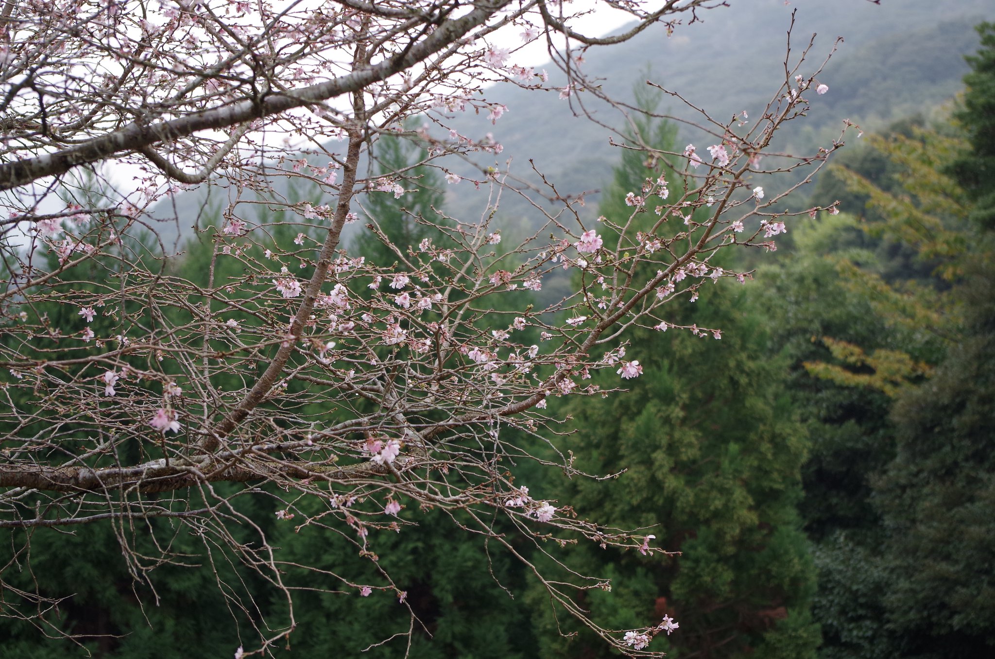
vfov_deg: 16.5
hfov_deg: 24.7
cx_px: 498
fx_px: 2275
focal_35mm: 82
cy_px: 330
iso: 400
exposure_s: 1/100
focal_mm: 55
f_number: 5.6
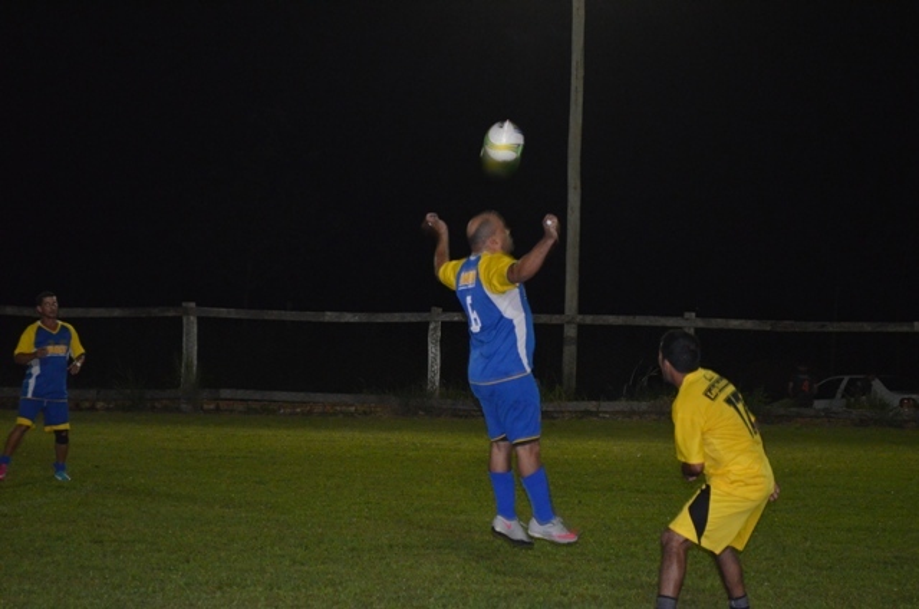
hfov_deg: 24.7
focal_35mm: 82
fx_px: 2102
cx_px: 460
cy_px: 304
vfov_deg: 16.5
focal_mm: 55
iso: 3200
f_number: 5.6
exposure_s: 1/60
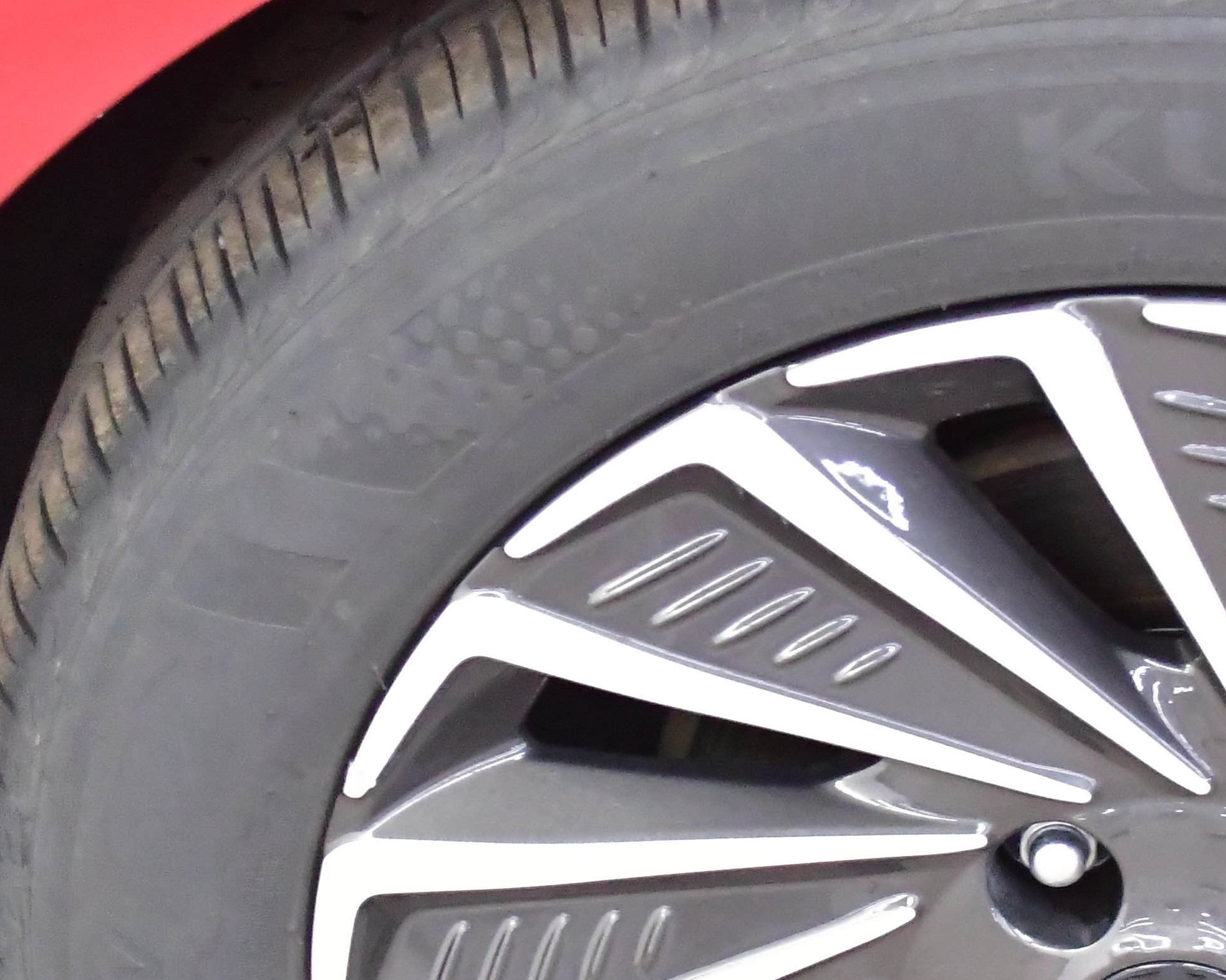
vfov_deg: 11.2
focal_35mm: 137
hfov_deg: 13.9
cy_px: 860
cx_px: 1097
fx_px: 4971
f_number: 5
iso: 8000
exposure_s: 1/100
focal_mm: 34
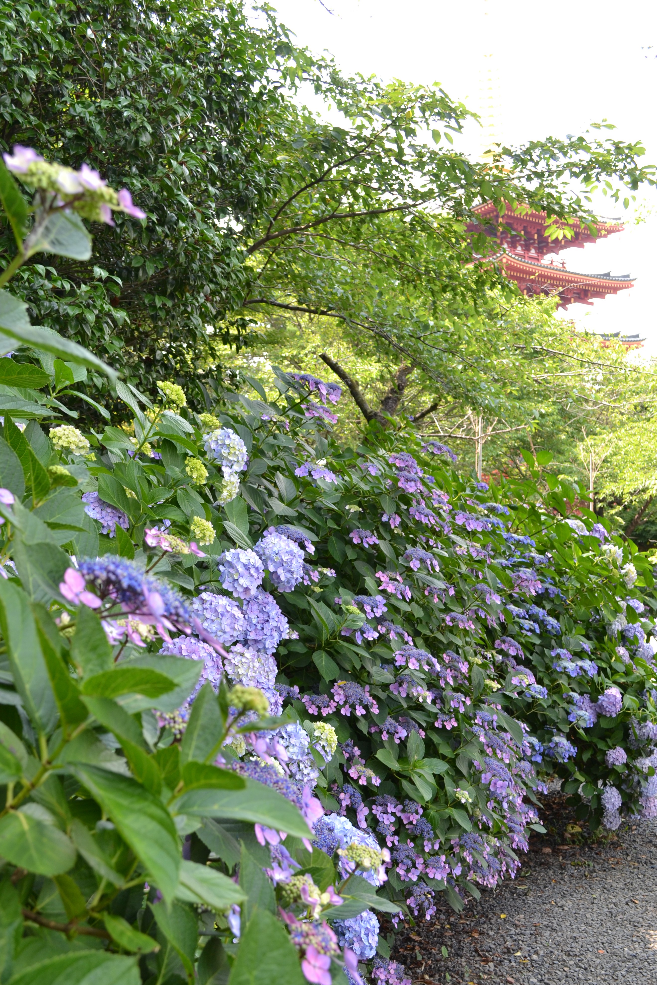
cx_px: 328
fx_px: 903
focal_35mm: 33
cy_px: 492
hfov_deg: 40.0
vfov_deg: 57.2
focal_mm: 22
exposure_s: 1/60
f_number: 5.6
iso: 125
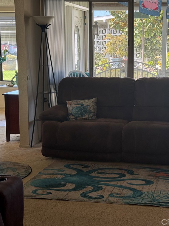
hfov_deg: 22.2
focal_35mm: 65
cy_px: 112
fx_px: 423
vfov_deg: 29.8
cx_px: 140
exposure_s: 1/272
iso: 80
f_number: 1.78
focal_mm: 6.76
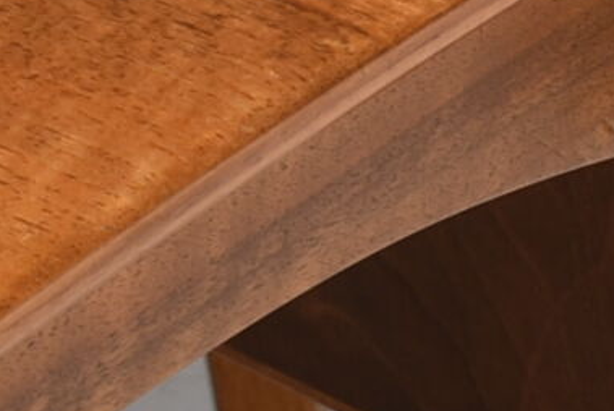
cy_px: -141
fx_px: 7277
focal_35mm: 426
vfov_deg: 3.2
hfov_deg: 4.7
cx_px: 1720
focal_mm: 36
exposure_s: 1/200
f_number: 10
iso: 100
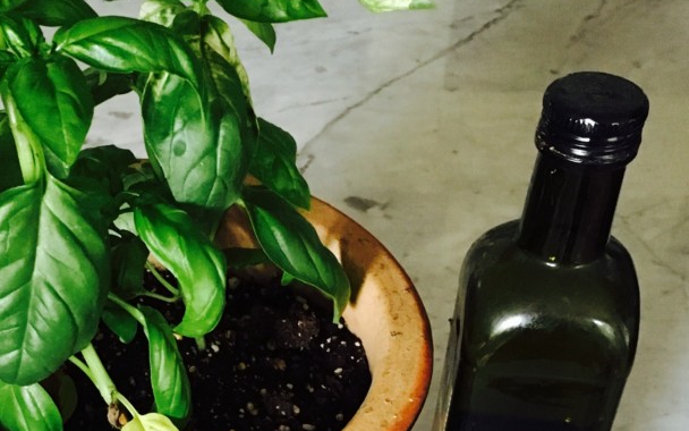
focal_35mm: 69
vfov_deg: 18.1
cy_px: 488
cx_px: 181
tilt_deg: -45.6
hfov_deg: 29.4
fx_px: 1296
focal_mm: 4.15
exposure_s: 1/15
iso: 250
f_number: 2.2
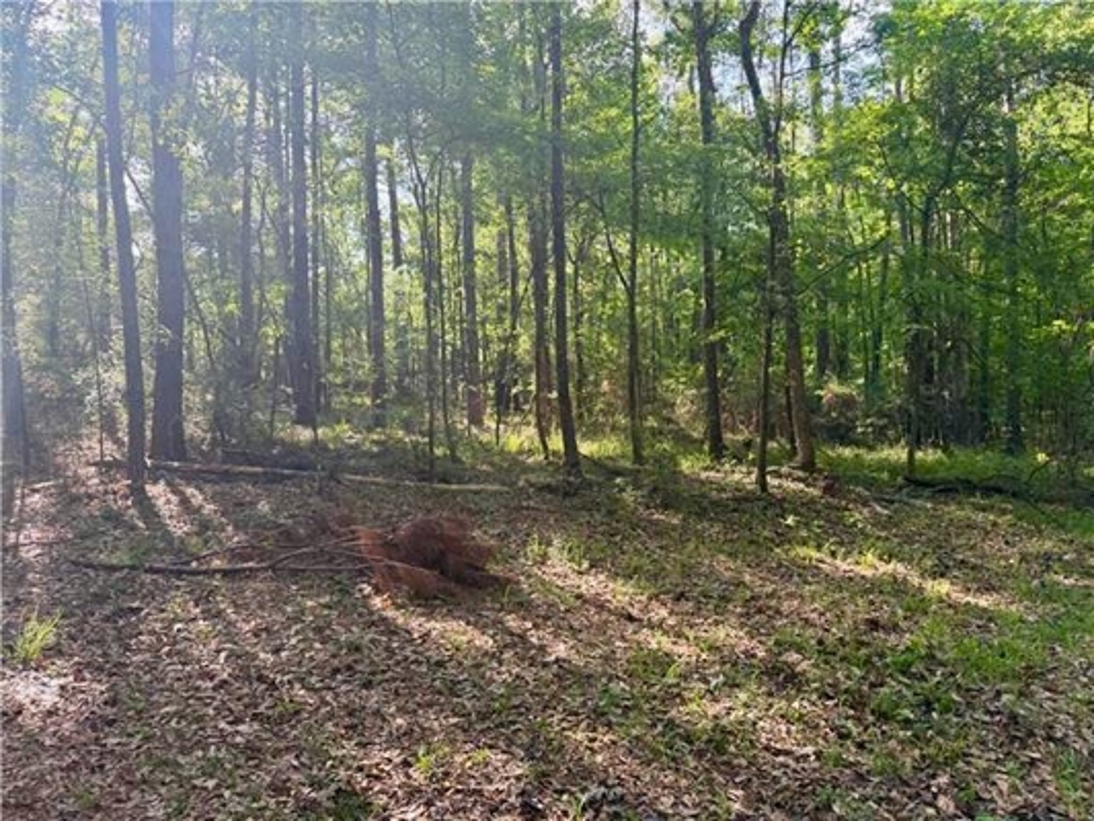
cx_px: 547
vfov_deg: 56.8
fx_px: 759
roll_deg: +2.3
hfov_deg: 71.6
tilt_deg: +0.3
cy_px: 410
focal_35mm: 24
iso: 80
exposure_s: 1/177
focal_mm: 6.76
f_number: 1.78
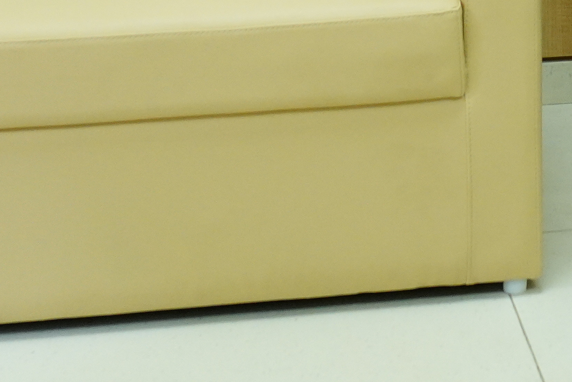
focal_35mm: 115
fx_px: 1827
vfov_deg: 11.1
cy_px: -293
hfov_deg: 17.2
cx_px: 643
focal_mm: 20
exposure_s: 1/160
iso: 1250
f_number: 3.5
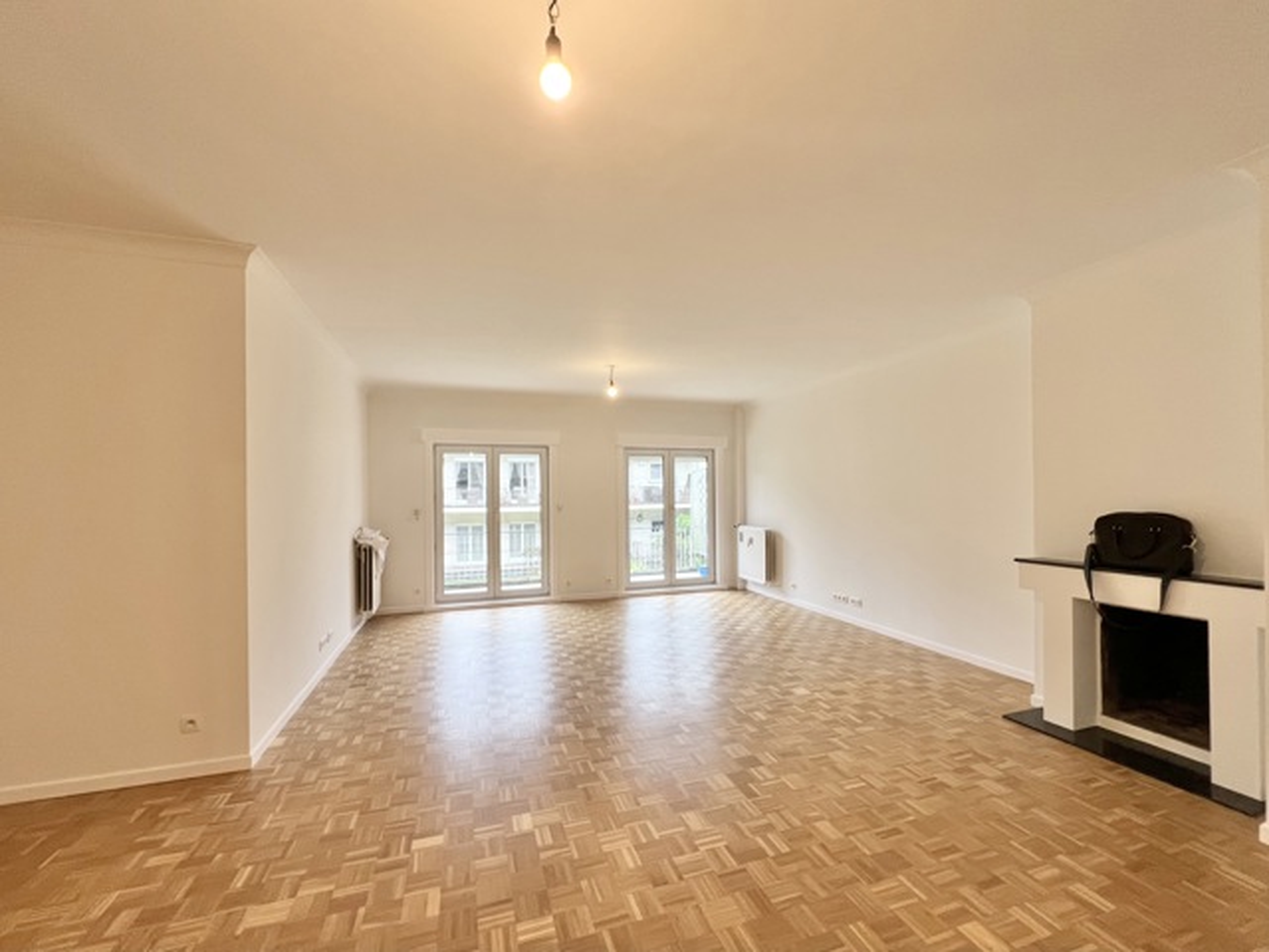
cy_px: 476
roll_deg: +1.2
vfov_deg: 89.9
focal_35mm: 13
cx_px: 634
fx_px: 477
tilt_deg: +2.1
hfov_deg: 106.2
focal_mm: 1.57
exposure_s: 1/50
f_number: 1.8
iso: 160
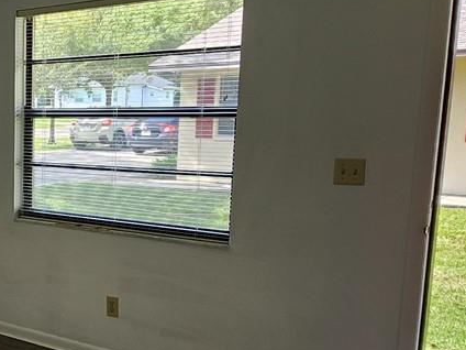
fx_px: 660
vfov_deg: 29.5
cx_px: -98
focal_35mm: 49
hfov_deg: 32.1
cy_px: 222
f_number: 2.2
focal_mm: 2.2
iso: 50
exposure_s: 1/135
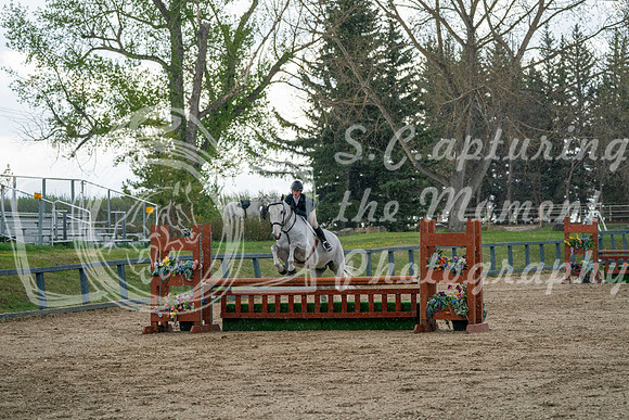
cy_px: 210
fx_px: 2394
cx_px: 314
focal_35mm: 137
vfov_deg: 10.0
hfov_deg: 15.0
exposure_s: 1/1250
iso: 1250
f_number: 5.6
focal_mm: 137
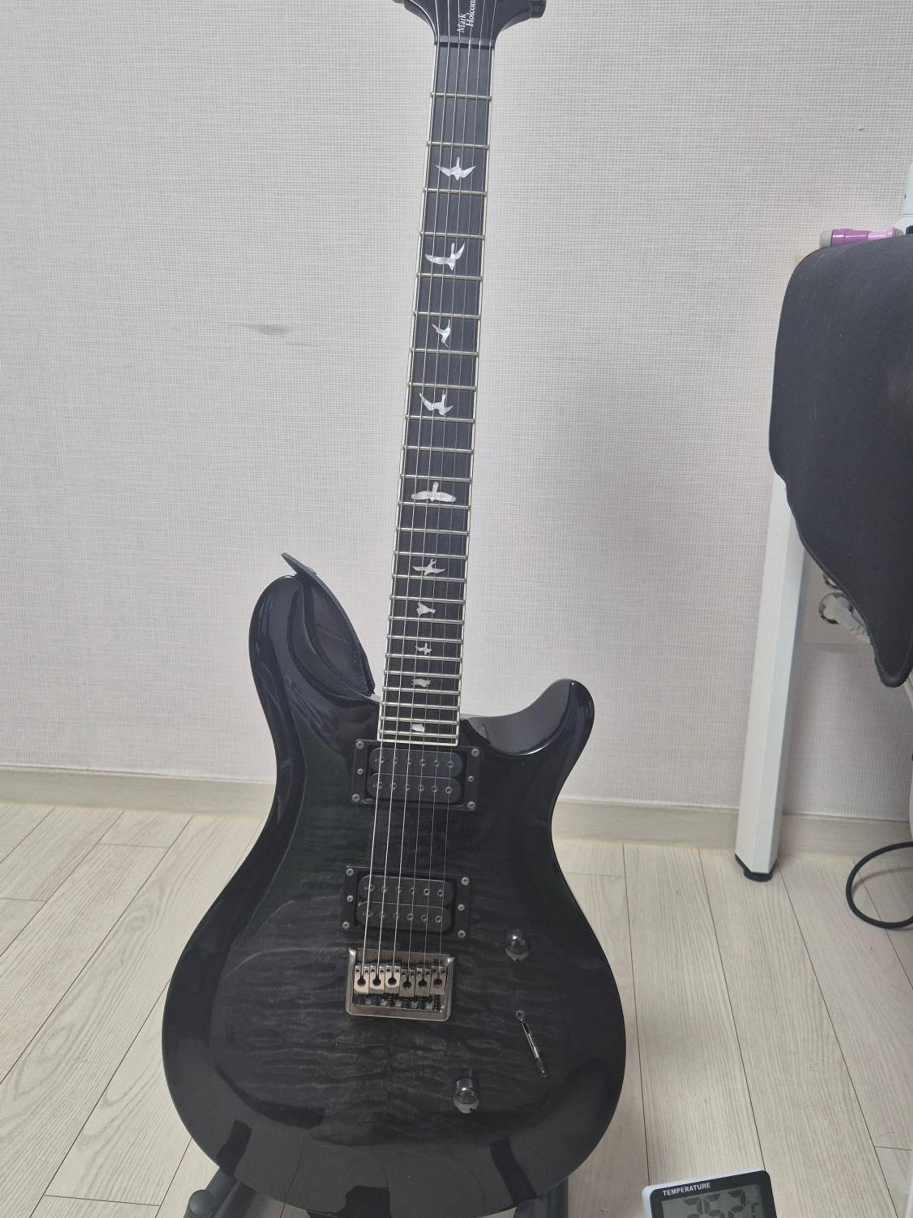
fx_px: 809
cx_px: 456
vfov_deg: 73.9
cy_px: 609
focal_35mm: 23
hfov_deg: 58.9
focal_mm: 5.4
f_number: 1.8
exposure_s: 1/120
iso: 200
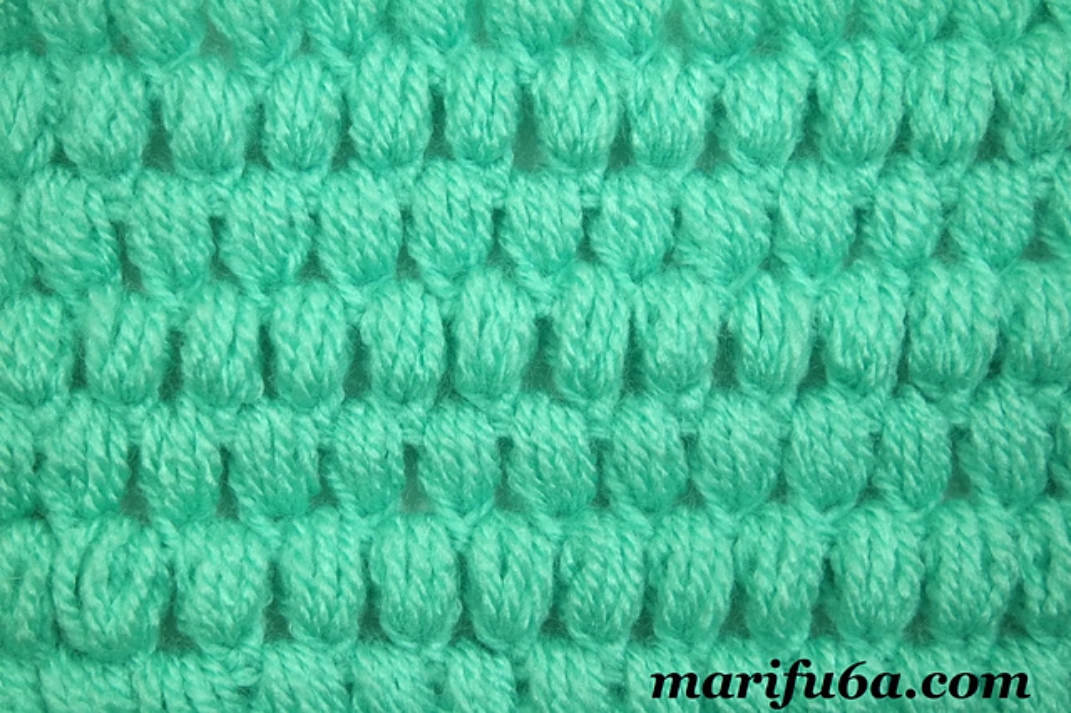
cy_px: 356
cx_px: 536
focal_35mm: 69
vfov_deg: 19.7
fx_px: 2052
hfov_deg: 29.3
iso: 200
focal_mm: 45
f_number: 5.6
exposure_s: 1/100
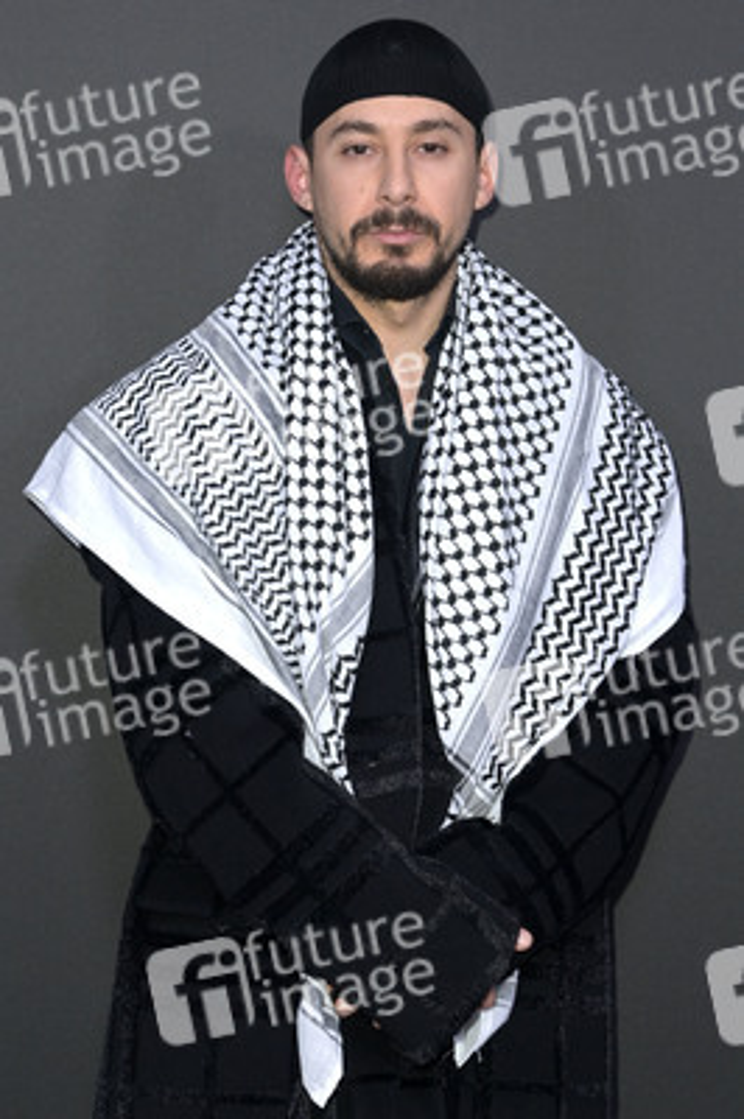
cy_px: 560
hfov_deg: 19.4
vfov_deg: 28.9
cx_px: 372
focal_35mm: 70
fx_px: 2174
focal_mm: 70
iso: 1000
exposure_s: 1/250
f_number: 5.6
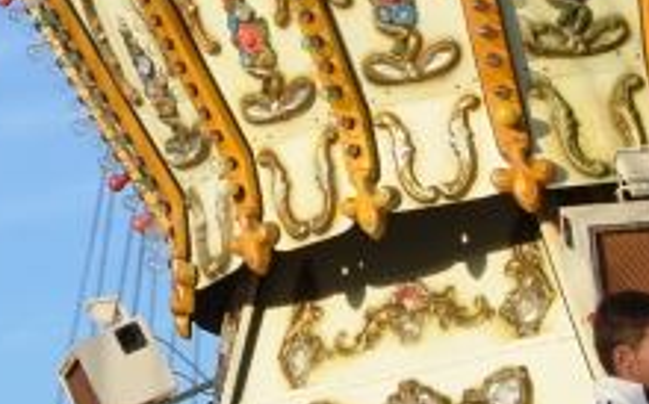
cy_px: -528
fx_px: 2209
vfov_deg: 9.4
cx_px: -504
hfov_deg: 14.7
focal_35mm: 125
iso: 160
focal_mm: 18
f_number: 8
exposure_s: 1/250
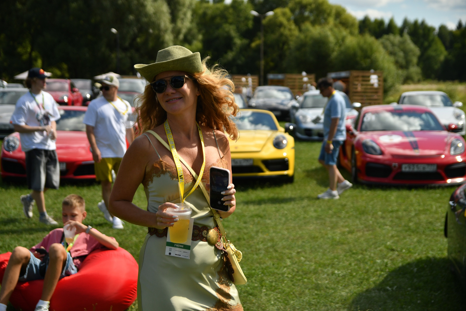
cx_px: 232
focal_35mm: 76
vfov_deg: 17.9
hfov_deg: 26.7
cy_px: 156
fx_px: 984
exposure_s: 1/1600
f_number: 2.8
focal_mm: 50
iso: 250
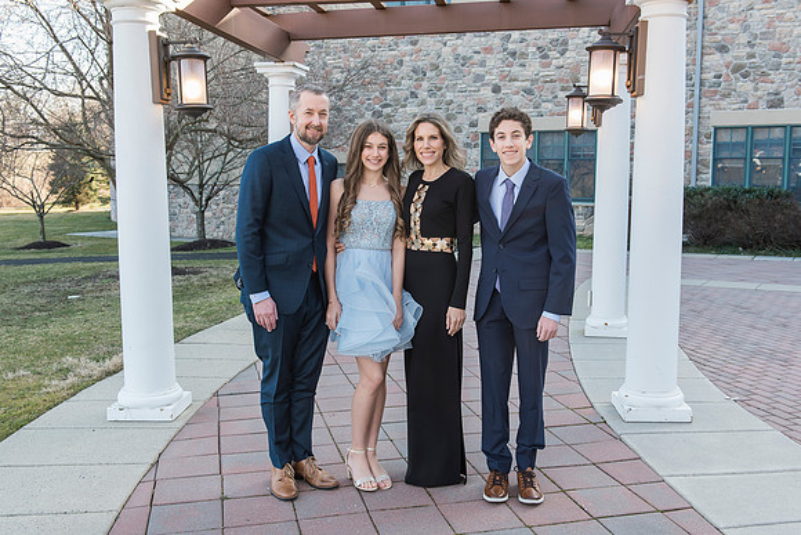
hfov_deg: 53.6
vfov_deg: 37.3
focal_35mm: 36
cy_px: 270
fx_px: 792
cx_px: 412
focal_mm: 34
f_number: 6.3
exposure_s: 1/125
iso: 400
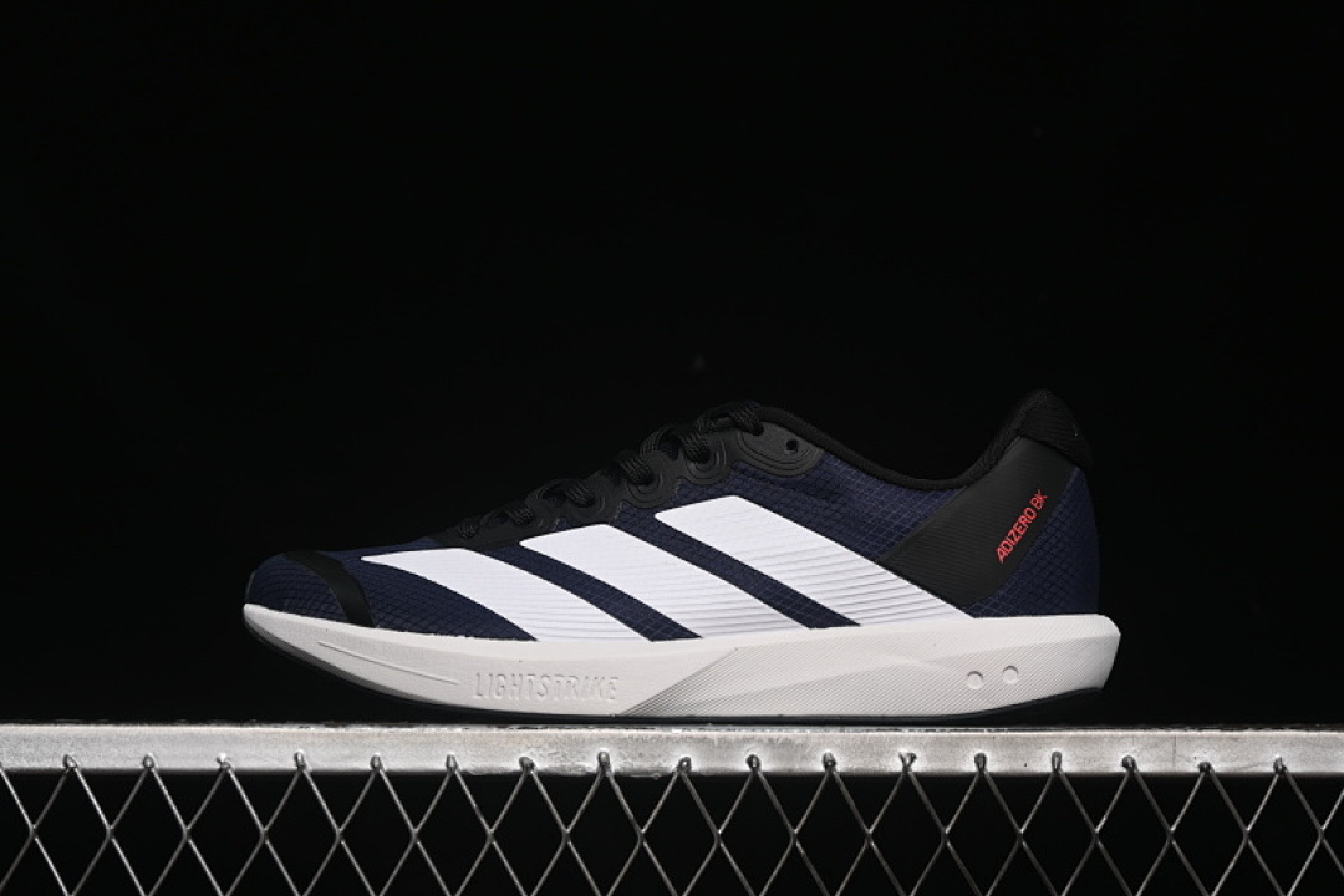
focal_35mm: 75
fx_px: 2800
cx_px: 672
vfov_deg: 18.2
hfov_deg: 27.0
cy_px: 448
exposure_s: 1/60
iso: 160
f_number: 6.3
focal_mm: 50
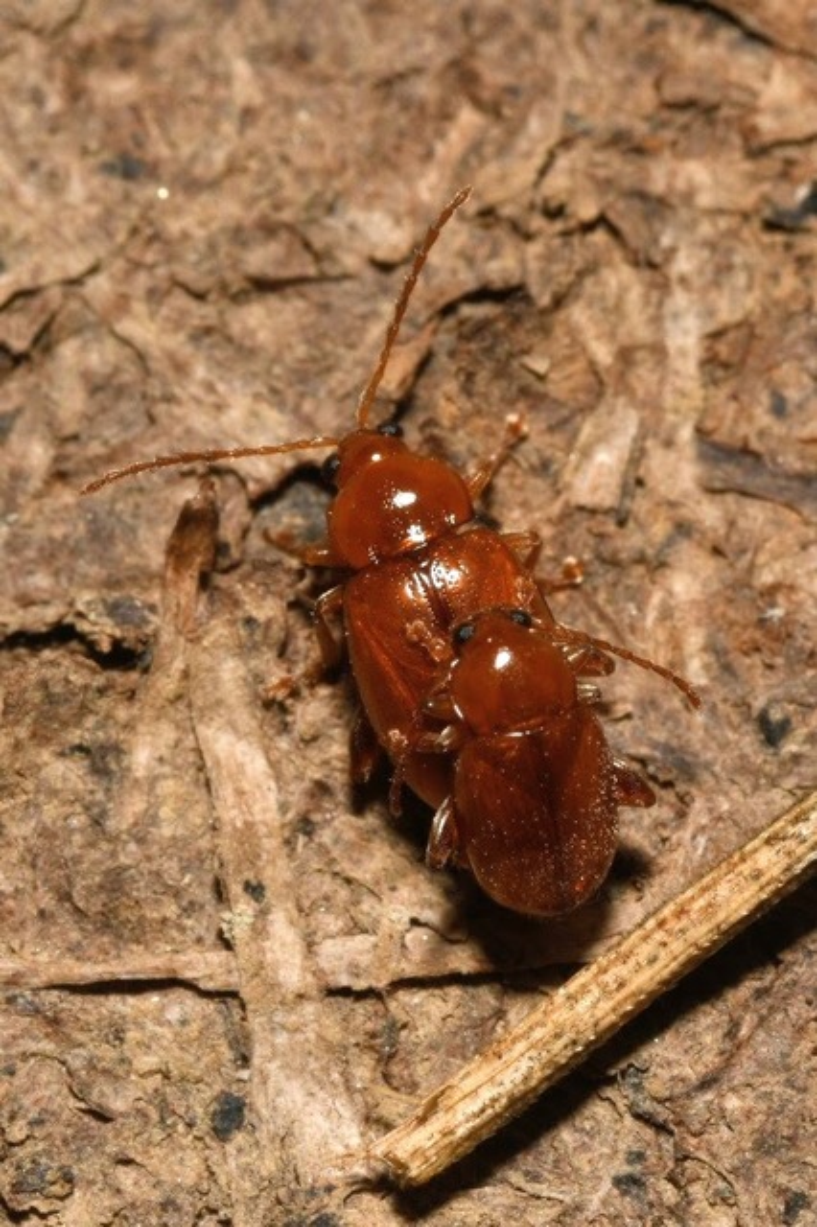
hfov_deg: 8.7
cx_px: 408
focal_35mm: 158
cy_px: 614
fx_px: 5367
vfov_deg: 13.0
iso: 250
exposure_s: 1/60
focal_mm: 105
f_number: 32
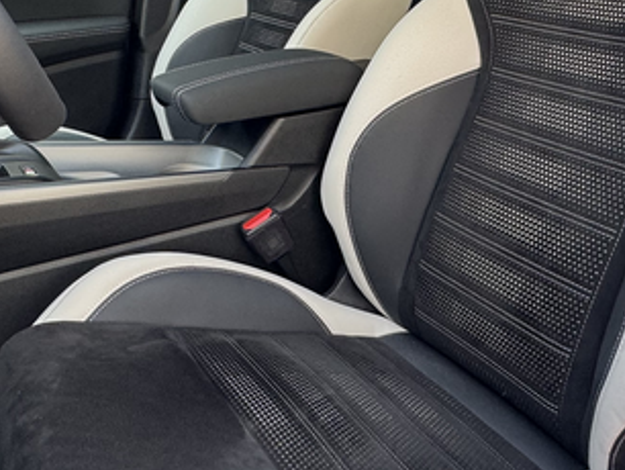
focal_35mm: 43
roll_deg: +0.8
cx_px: 331
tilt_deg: -16.7
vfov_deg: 33.2
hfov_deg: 43.8
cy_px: 136
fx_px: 777
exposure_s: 1/99
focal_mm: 2.22
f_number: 2.2
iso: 100
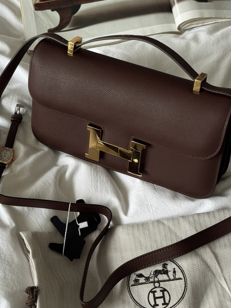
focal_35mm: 78
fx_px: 694
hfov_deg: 18.9
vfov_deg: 25.0
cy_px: 157
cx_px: 98
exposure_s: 1/60
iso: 160
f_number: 1.78
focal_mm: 6.76
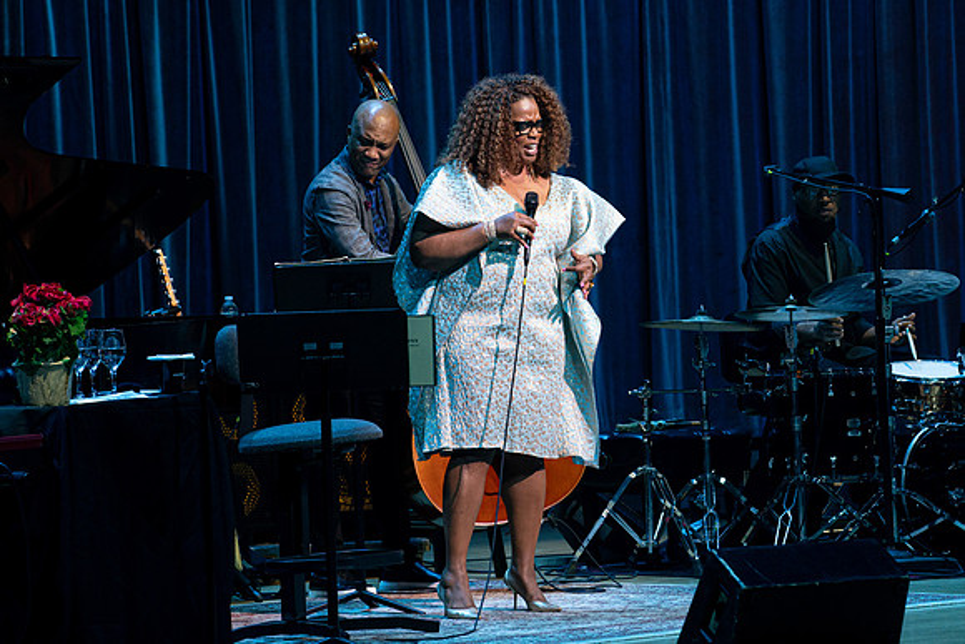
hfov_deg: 9.4
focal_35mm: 219
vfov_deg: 6.3
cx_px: 433
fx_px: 5877
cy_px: 275
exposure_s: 1/250
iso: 2500
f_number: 6.3
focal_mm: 184
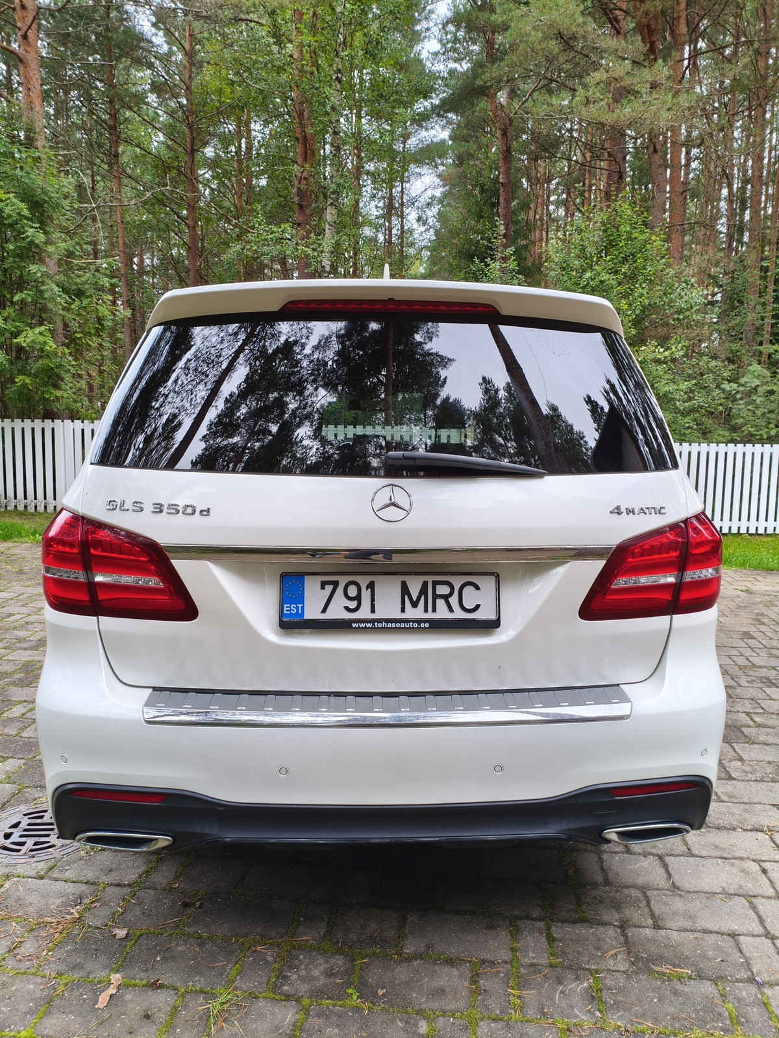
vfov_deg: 67.3
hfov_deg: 53.1
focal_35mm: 26
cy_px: 519
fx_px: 780
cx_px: 390
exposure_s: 1/50
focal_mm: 4.94
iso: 100
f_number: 1.5
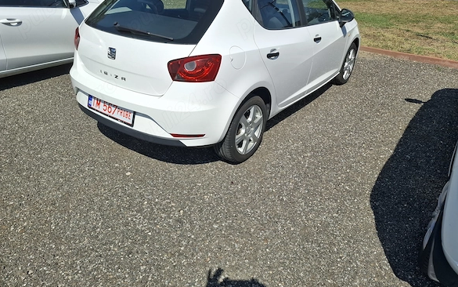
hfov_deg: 72.5
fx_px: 312
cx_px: 231
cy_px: 125
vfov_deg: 49.2
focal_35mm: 25
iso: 50
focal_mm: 5.54
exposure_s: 1/2114
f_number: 1.8
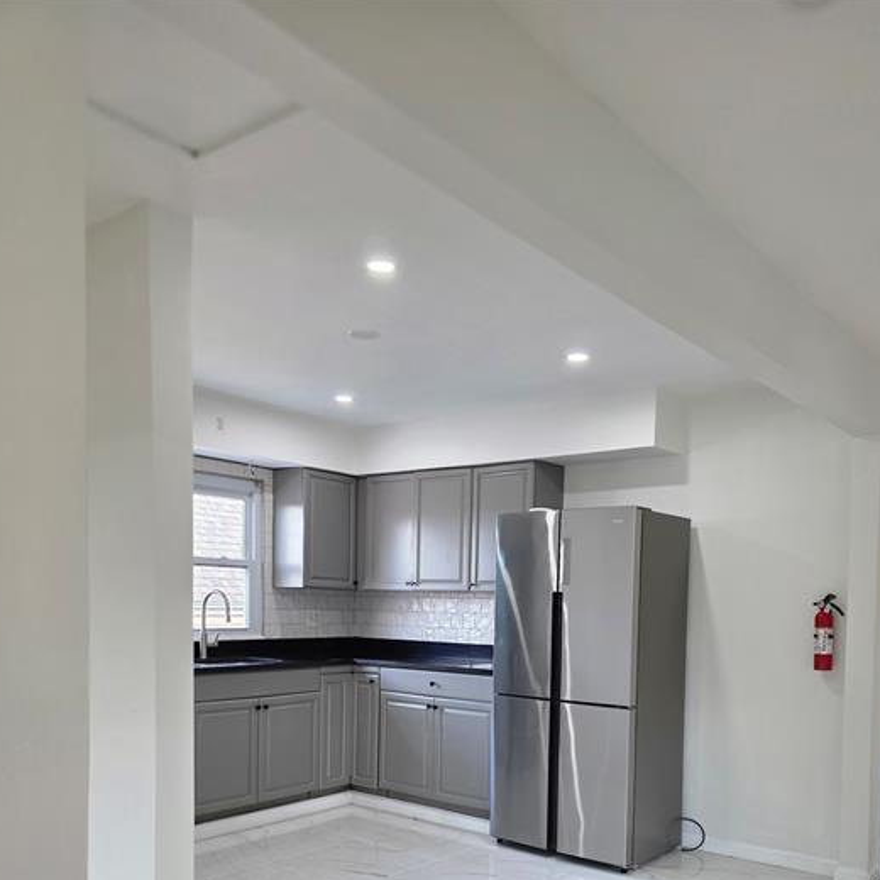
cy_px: 645
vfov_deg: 52.0
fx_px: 863
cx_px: 462
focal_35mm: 30
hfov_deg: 54.0
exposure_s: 1/120
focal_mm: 6.3
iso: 100
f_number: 1.7
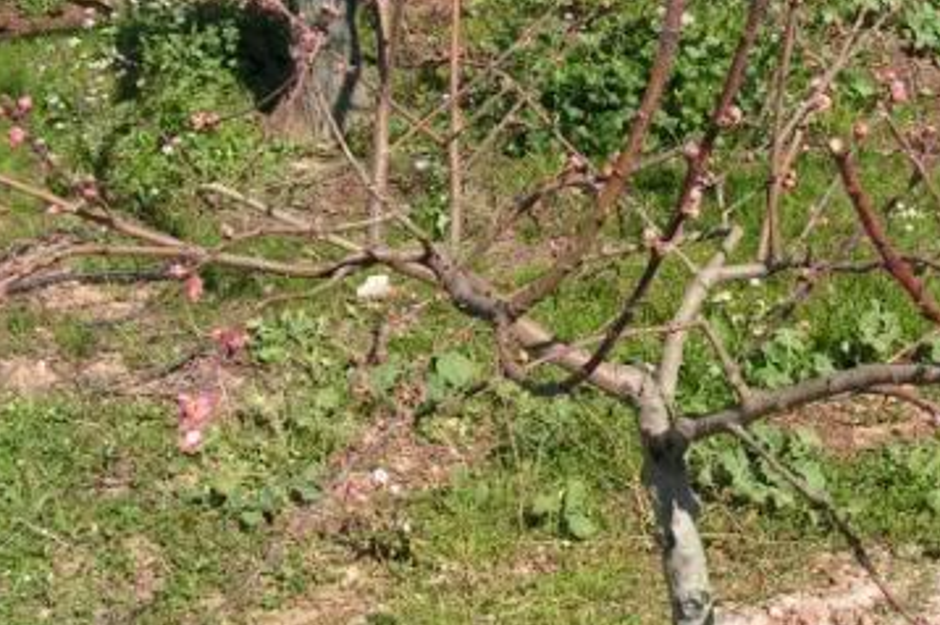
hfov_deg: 29.3
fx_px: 1748
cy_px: 152
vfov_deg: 20.1
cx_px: 767
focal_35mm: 67
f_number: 4.8
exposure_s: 1/400
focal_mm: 6
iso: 64
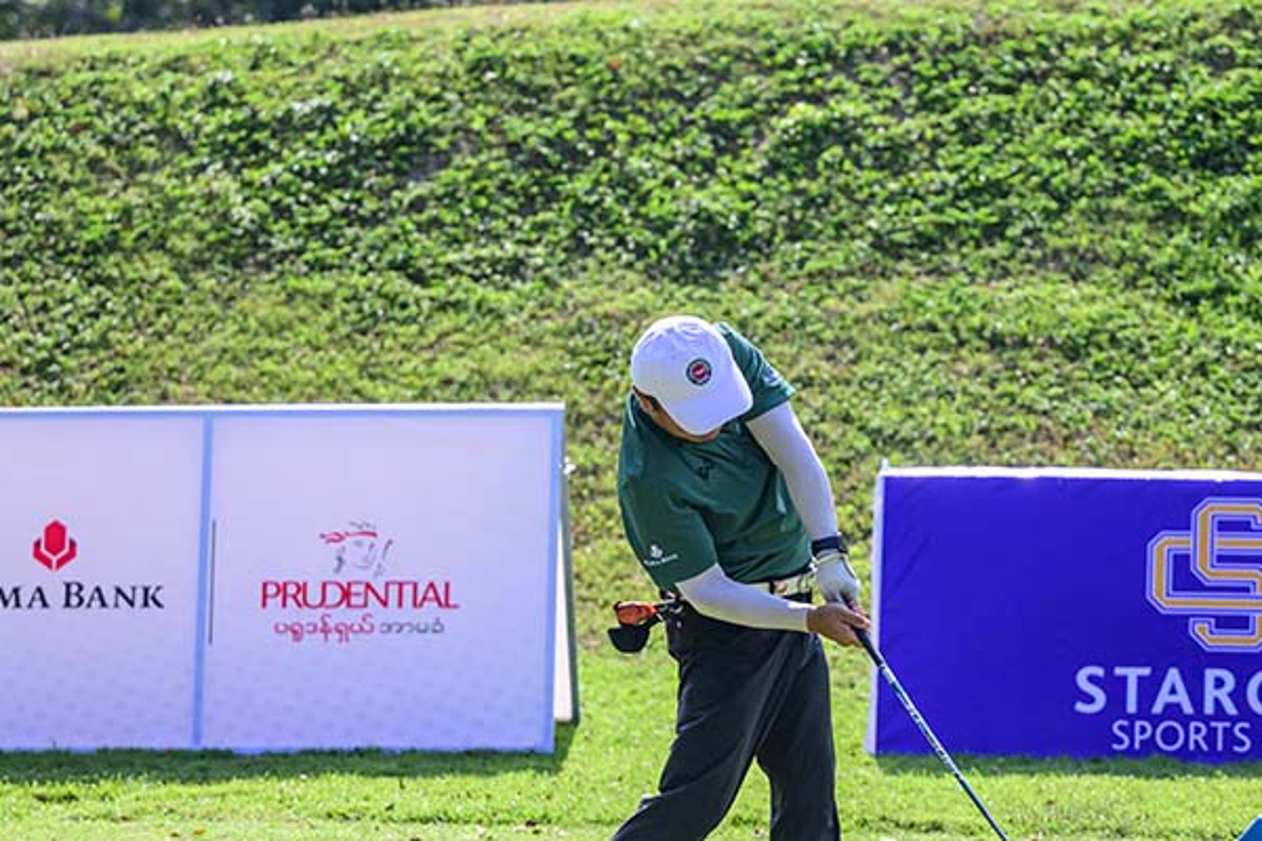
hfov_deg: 12.2
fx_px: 5889
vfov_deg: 8.2
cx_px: 770
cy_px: 599
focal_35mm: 168
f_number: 2.8
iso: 640
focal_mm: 105
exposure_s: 1/10000
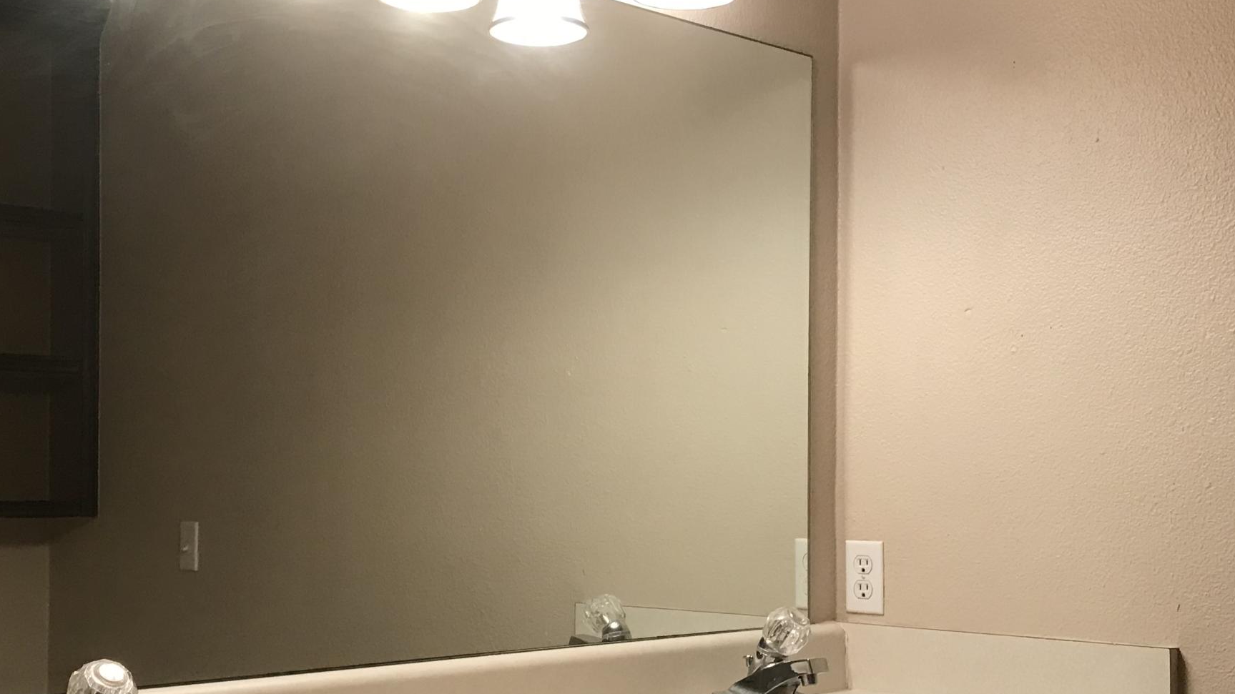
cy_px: 474
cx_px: 578
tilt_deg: +1.3
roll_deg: -0.8
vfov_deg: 22.5
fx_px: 1735
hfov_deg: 39.2
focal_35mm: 53
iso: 25
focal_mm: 3.99
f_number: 1.8
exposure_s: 1/30
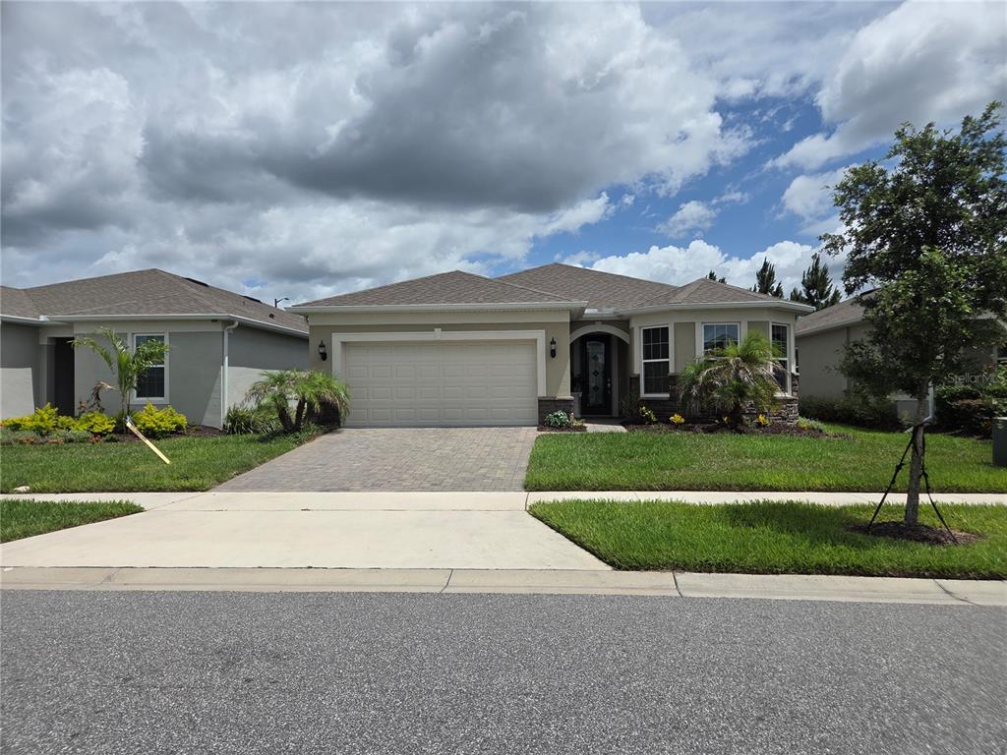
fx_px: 669
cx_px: 504
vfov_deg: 58.9
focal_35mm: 23
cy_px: 378
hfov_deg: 73.9
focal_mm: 5.4
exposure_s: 1/7891
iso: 50
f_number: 1.8
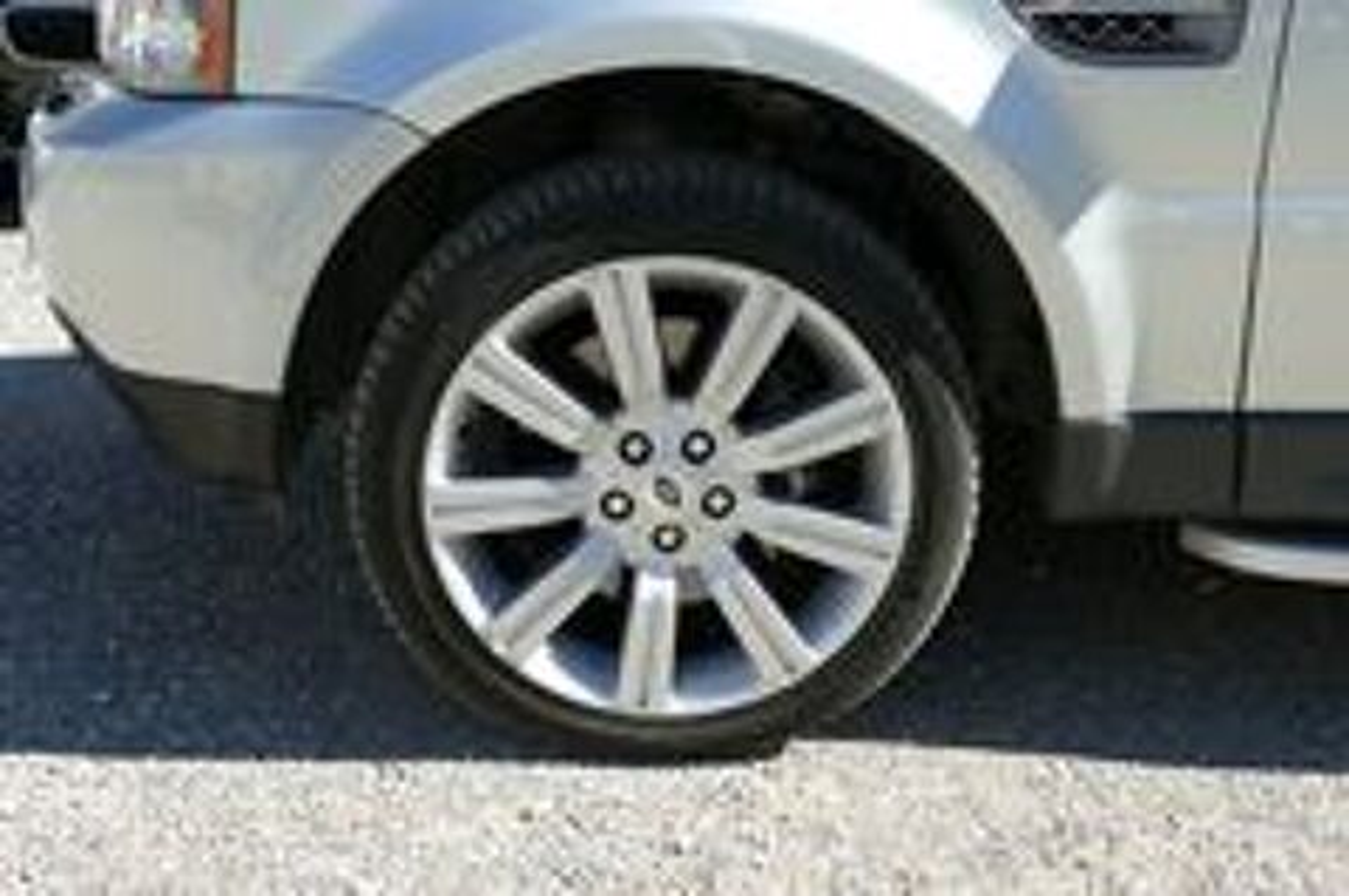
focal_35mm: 45
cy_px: 448
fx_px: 1684
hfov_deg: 43.6
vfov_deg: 29.8
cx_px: 674
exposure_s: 1/640
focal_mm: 16.24
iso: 125
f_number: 3.2
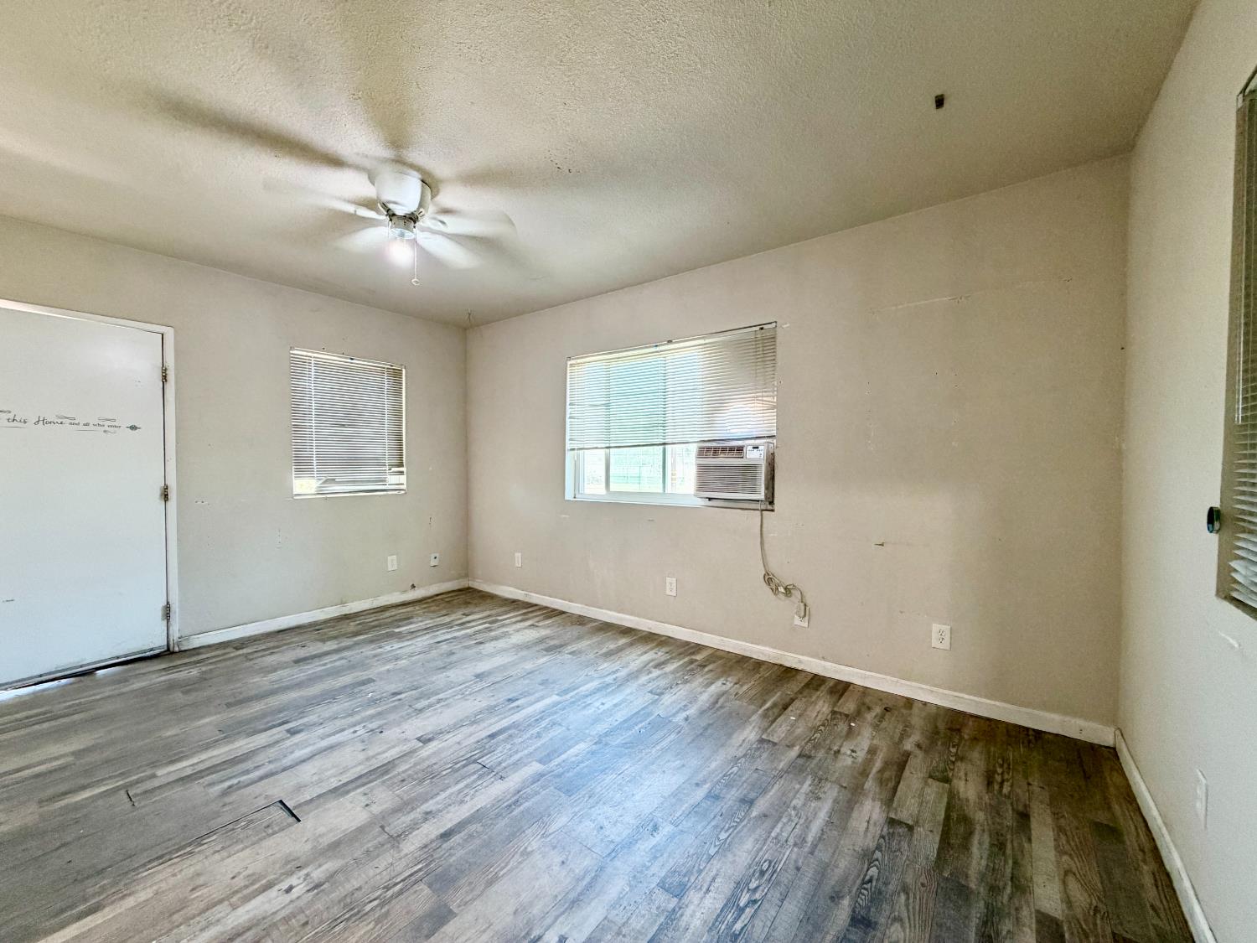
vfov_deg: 85.7
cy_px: 472
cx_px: 628
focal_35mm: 14
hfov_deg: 102.1
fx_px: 508
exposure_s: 1/60
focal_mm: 2.22
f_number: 2.2
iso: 320
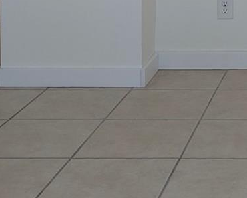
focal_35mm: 101
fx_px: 738
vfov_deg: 13.9
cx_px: 338
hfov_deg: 17.6
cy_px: -138
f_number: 1.68
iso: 19
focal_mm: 6.9
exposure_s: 1/73.7
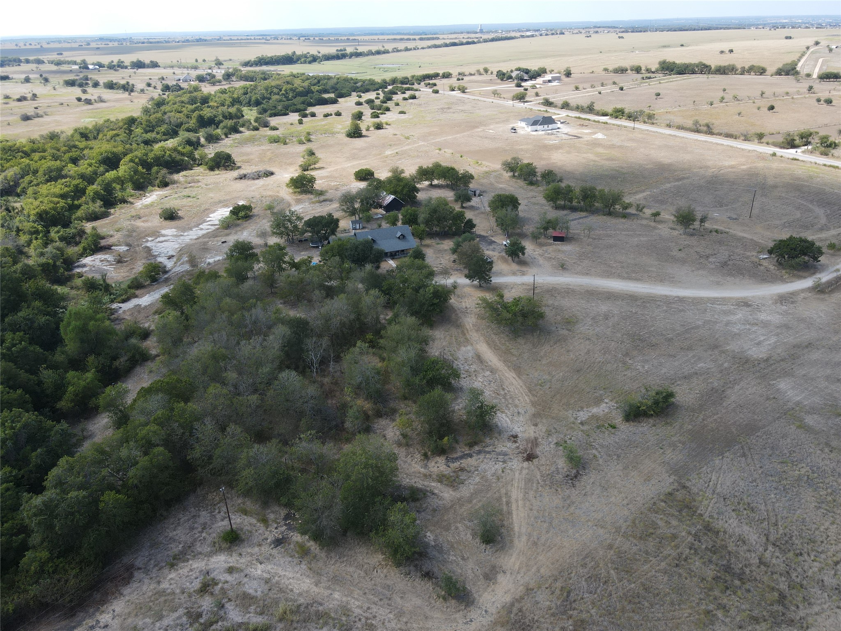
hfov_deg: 71.6
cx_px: 420
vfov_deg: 56.8
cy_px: 316
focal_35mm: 24
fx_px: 583
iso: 100
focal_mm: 4.5
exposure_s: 1/320
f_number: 2.8
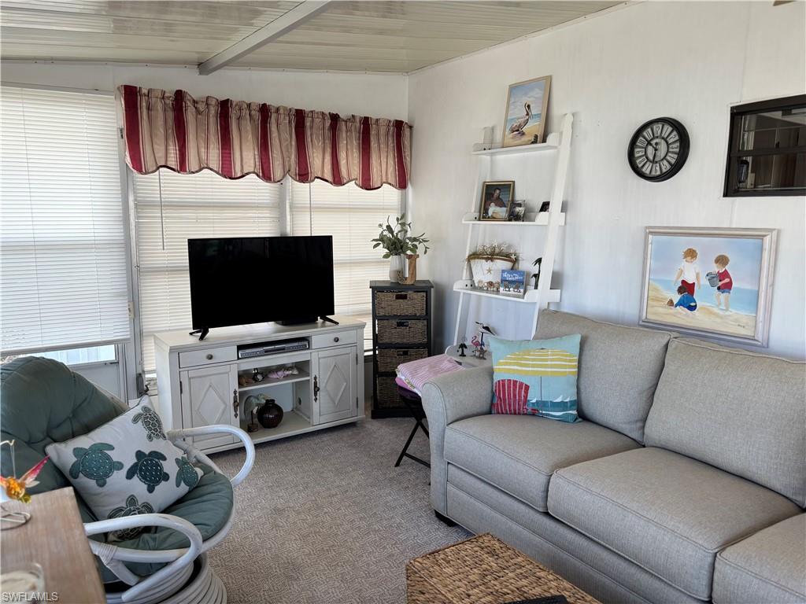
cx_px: 403
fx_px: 605
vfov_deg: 53.1
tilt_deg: -7.4
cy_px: 302
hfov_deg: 67.3
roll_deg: -1.1
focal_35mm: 26
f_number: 1.6
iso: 64
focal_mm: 5.96
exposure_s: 1/120
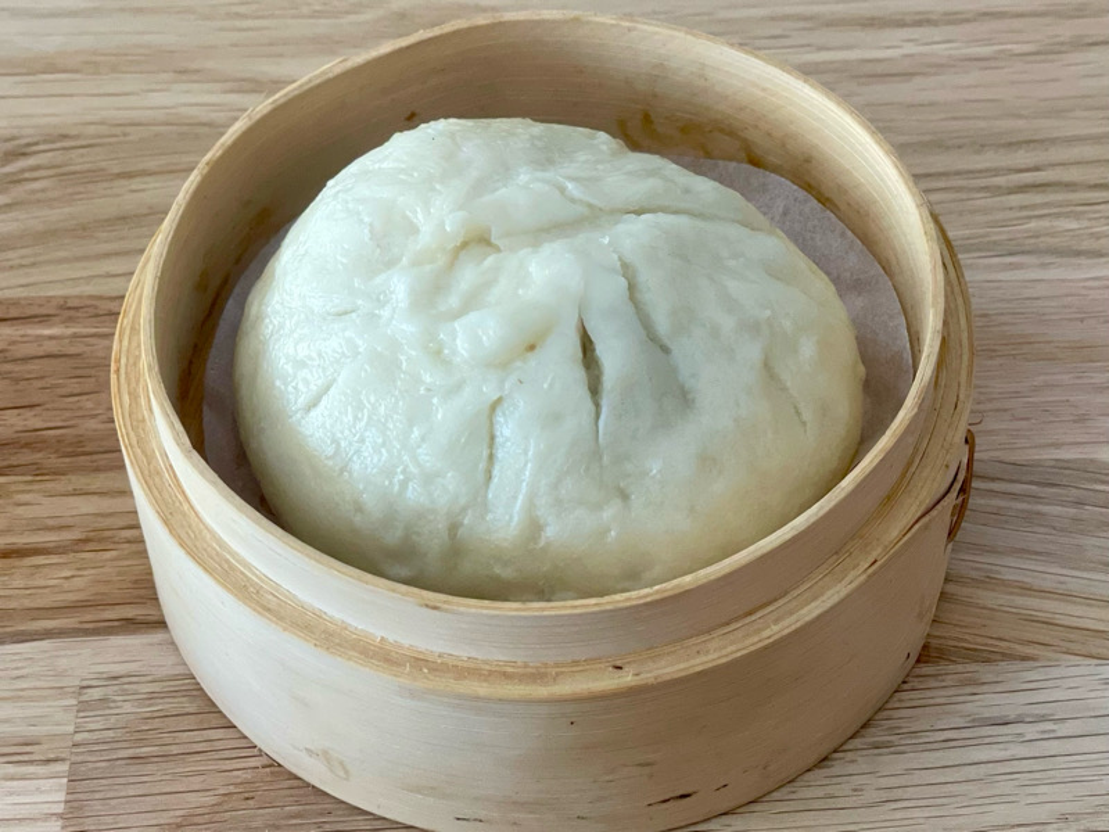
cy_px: 416
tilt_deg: -50.3
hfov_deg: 36.8
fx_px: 1666
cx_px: 554
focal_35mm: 52
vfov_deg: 28.0
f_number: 2
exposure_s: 1/100
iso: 125
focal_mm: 6
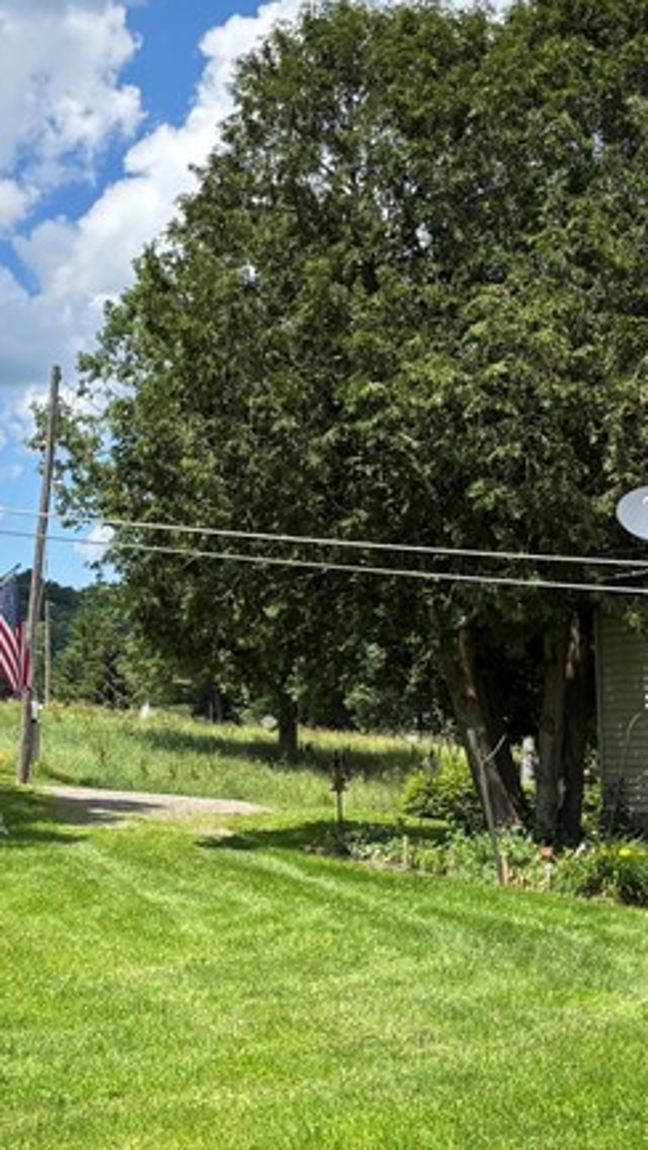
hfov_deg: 17.7
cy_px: 624
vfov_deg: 31.4
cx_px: 24
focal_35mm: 67
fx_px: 2044
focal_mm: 5.96
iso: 50
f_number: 1.6
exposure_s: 1/2151
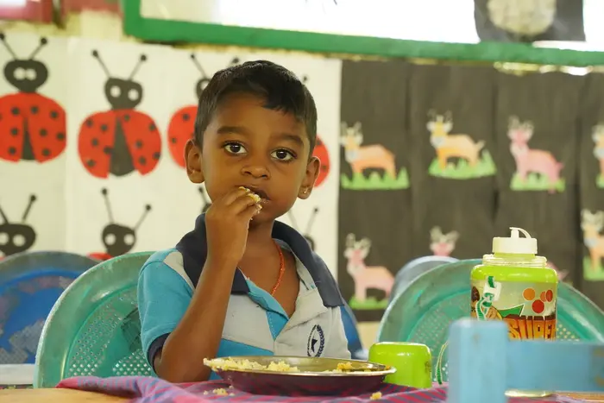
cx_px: 302
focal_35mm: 104
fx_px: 1745
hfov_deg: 19.6
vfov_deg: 13.2
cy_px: 202
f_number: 7.1
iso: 20000
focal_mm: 104
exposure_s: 1/125
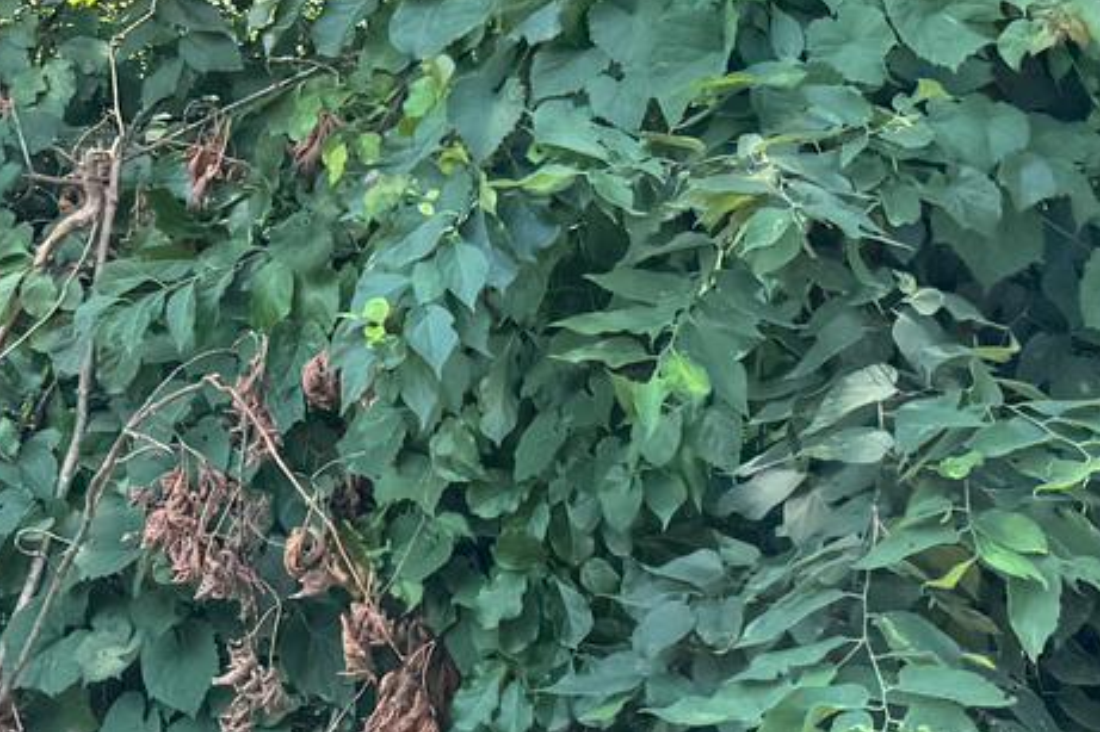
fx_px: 3390
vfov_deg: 11.9
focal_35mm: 111
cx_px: -608
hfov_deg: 16.6
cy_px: -322
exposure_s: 1/309
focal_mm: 6.76
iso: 80
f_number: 1.78
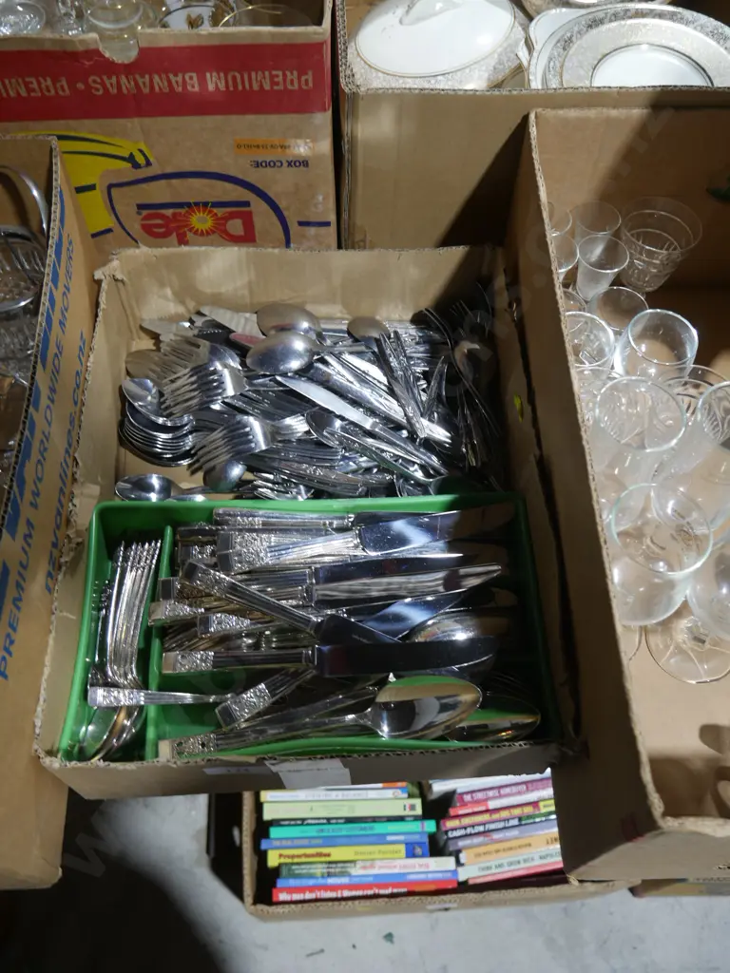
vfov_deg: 60.0
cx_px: 365
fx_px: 844
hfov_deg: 46.8
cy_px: 486
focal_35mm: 30
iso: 320
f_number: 3.6
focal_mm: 15
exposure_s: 1/60
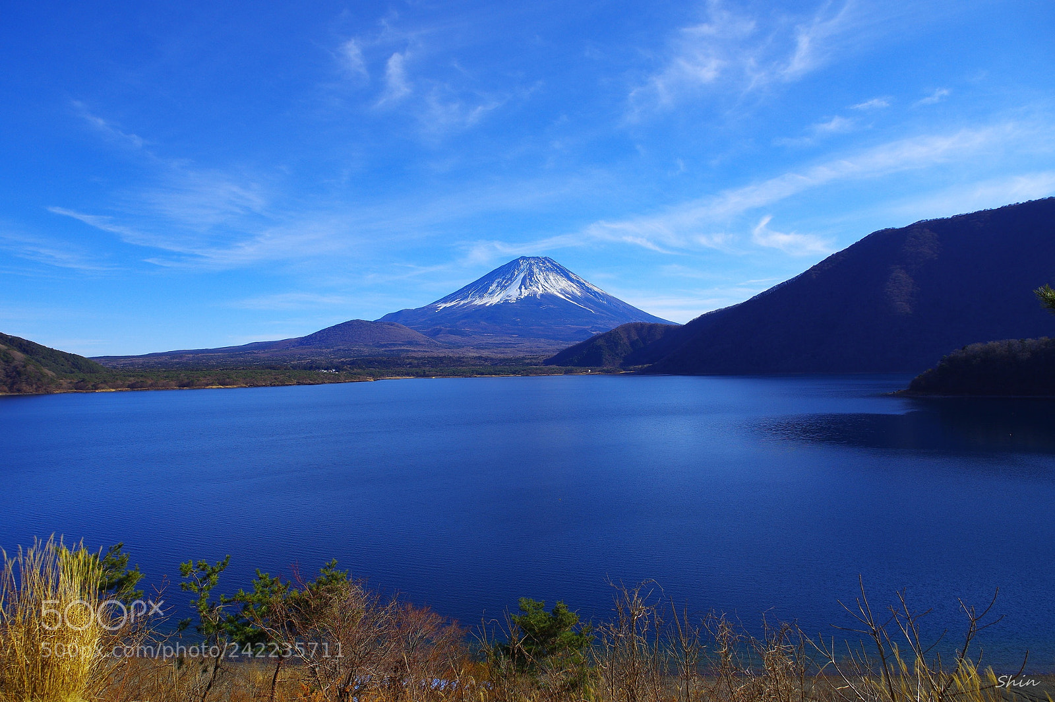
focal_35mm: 24
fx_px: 703
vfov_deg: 53.1
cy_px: 351
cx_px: 528
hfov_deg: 73.8
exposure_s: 1/500
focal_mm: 16
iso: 100
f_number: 5.6
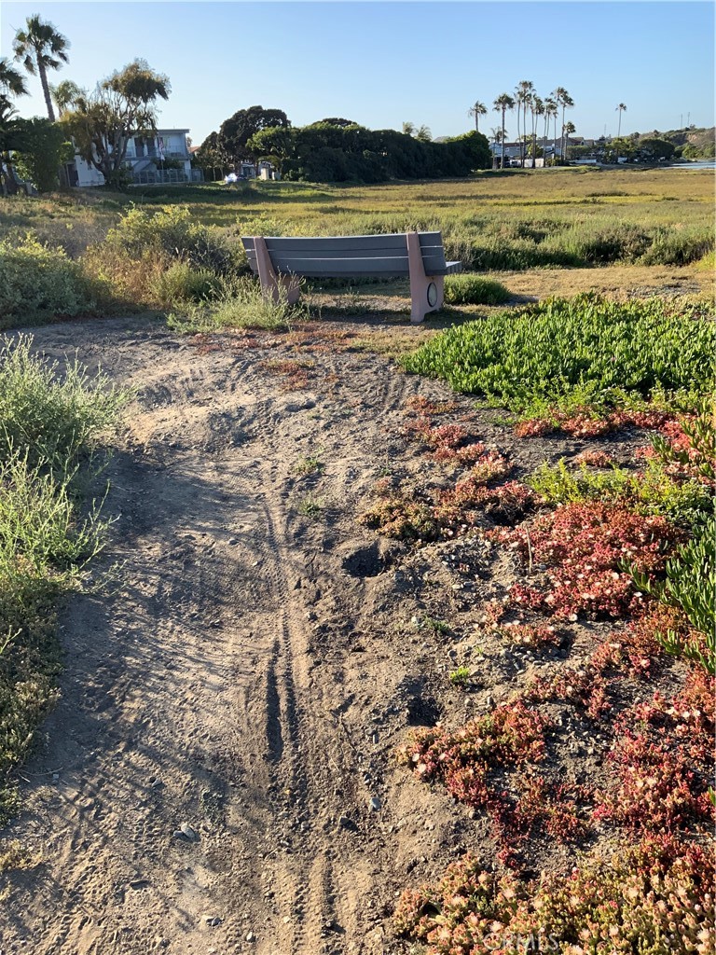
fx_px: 800
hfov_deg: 48.2
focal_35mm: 29
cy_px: 478
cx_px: 358
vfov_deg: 61.7
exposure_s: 1/739
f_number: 1.8
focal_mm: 3
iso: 16
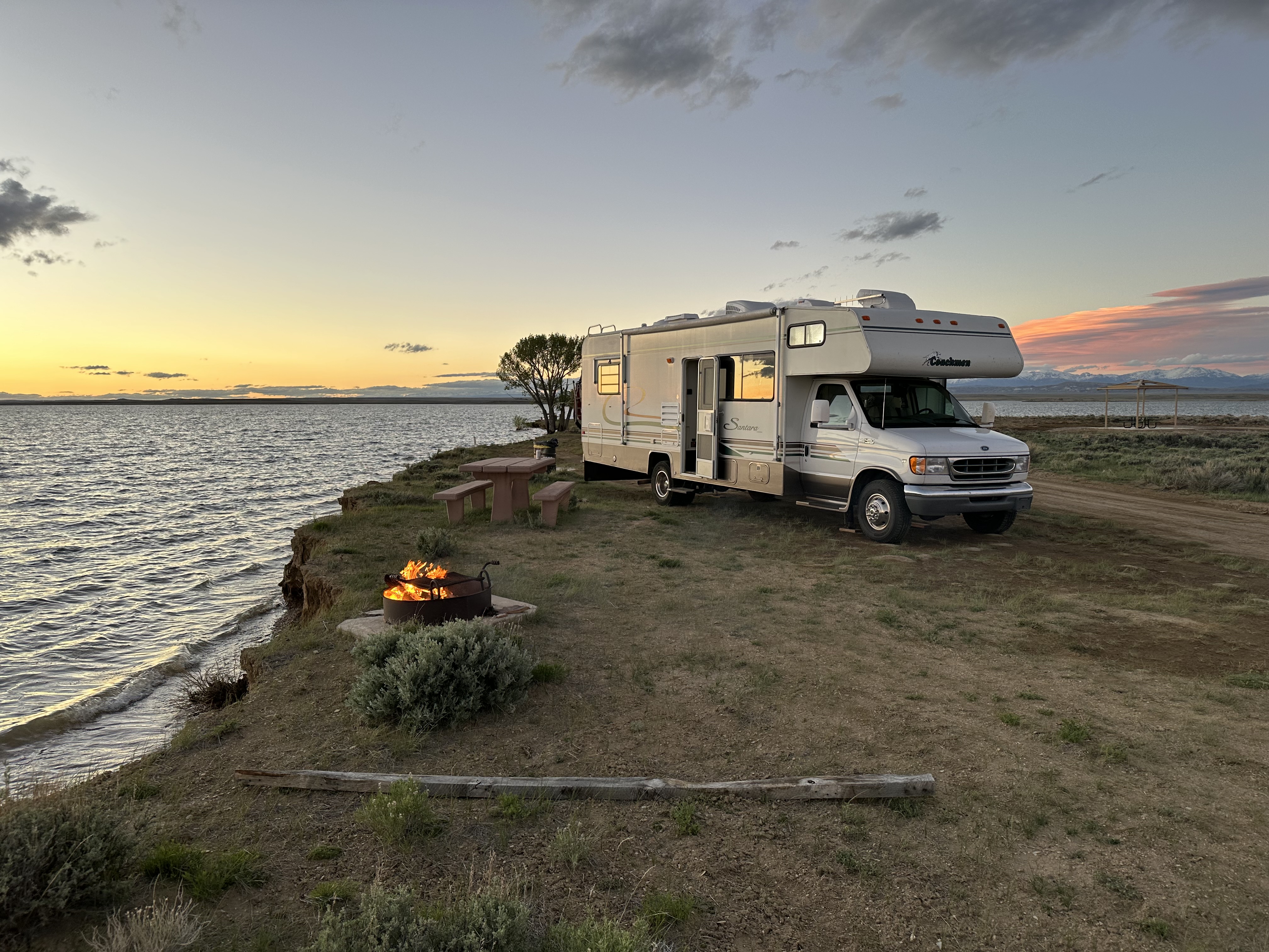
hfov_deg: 71.6
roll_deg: -0.6
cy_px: 476
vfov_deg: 56.8
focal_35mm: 24
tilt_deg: -4.7
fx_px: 880
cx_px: 634
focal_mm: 6.86
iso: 64
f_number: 1.78
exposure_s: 1/121
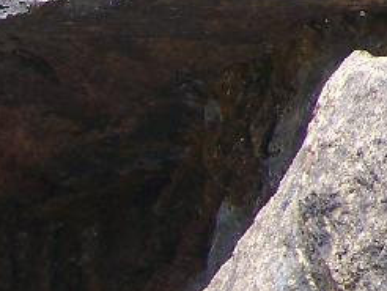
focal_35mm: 1401
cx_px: -283
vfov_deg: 1.1
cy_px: 258
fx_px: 15678
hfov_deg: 1.4
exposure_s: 1/500
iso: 80
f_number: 3.6
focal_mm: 55.9
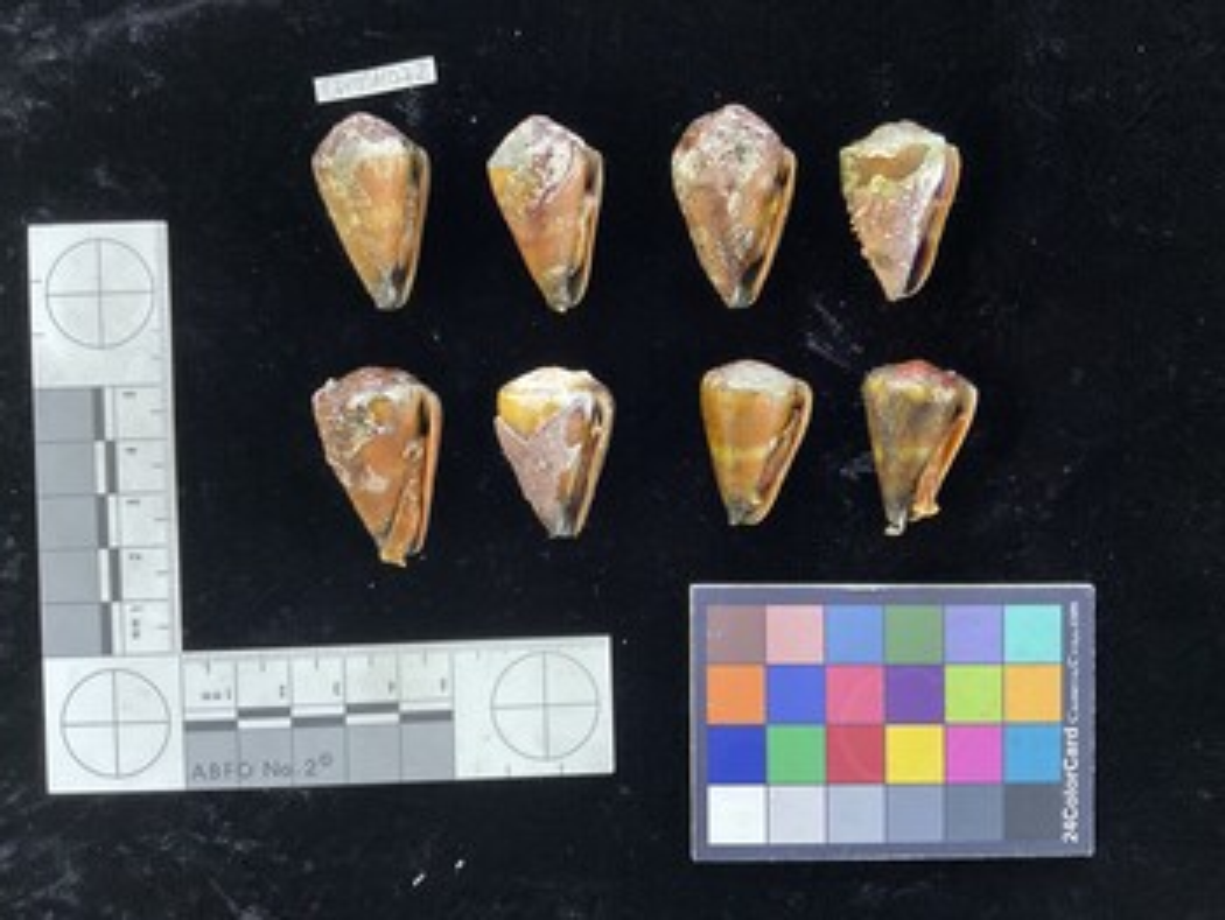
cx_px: 612
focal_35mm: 29
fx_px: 1027
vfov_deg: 48.3
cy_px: 460
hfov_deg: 61.6
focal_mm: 3
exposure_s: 1/33
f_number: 1.8
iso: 200
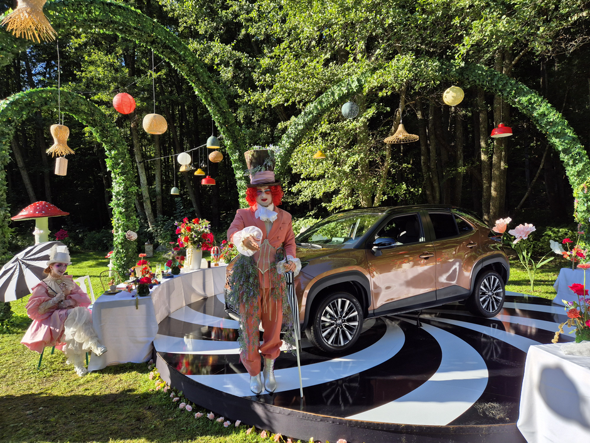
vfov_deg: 58.9
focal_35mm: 23
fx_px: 392
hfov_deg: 73.9
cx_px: 295
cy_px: 222
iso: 25
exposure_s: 1/1128
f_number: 1.8
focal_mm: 5.4
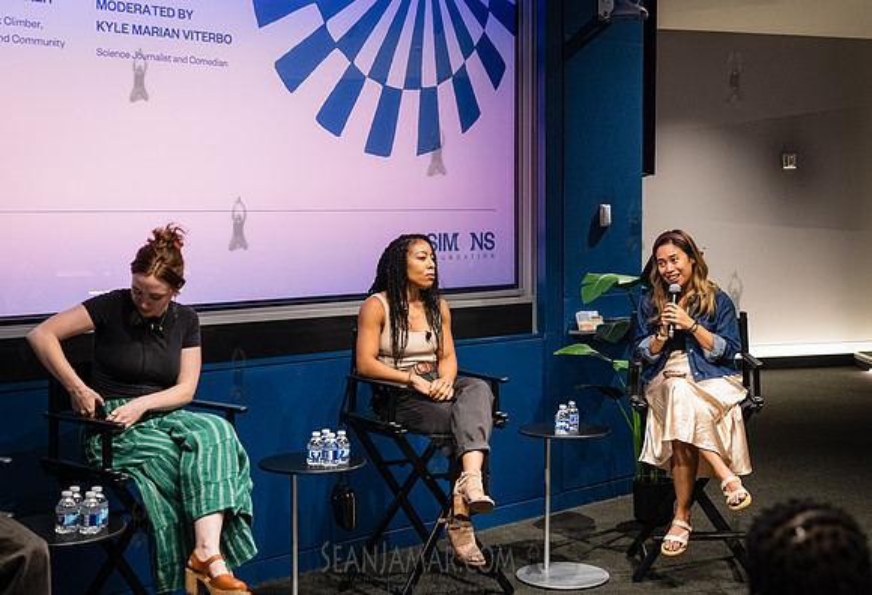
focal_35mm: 52
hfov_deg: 38.1
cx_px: 483
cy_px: 274
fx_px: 1260
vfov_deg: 26.6
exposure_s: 1/200
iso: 5000
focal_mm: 47
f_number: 3.5
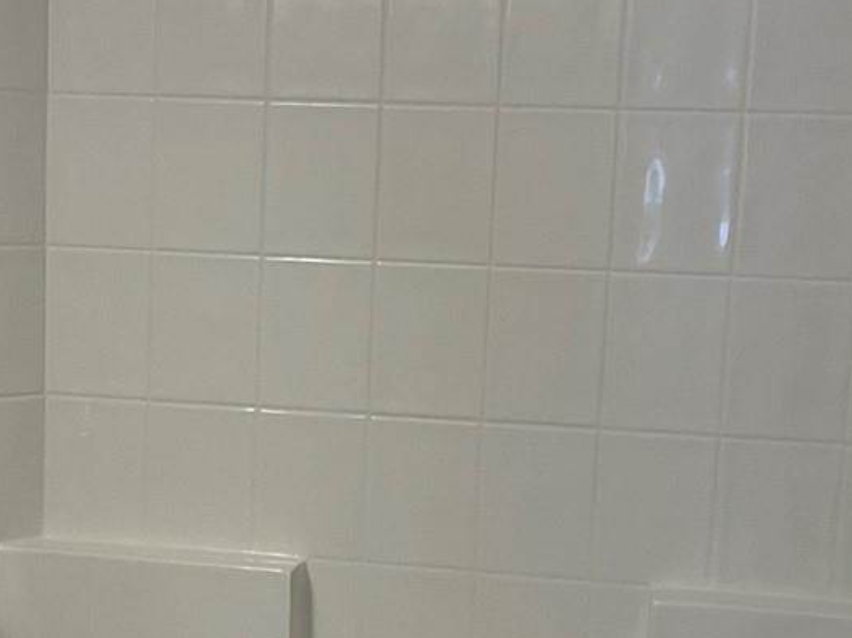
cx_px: 306
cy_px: 515
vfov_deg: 16.6
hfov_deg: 22.2
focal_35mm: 88
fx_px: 2165
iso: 40
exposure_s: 1/60
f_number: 1.8
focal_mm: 3
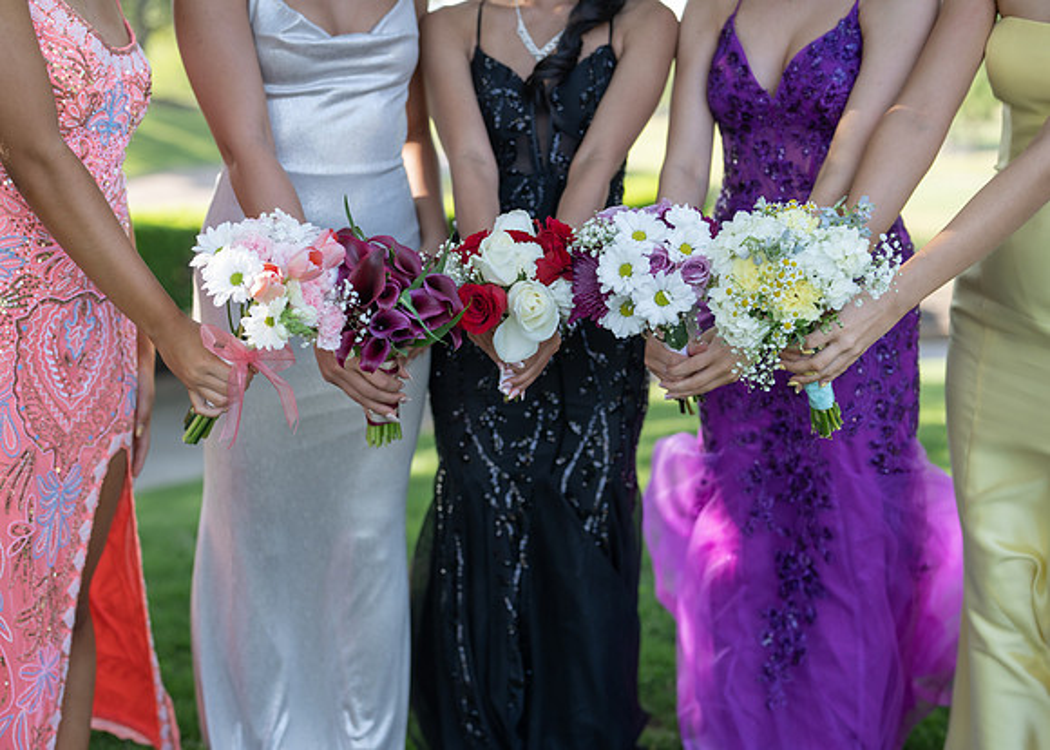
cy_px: 375
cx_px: 563
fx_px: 1565
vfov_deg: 26.9
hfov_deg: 37.1
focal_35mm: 53
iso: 160
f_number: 2.2
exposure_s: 1/640
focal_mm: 50
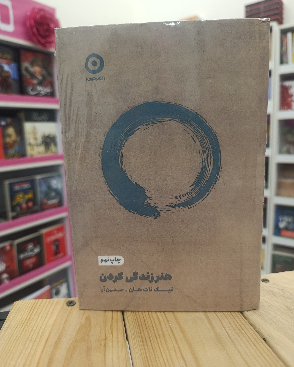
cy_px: 181
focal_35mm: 24
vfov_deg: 70.3
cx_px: 147
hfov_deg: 58.8
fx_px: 261
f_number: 1.65
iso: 745
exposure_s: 1/100
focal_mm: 6.11
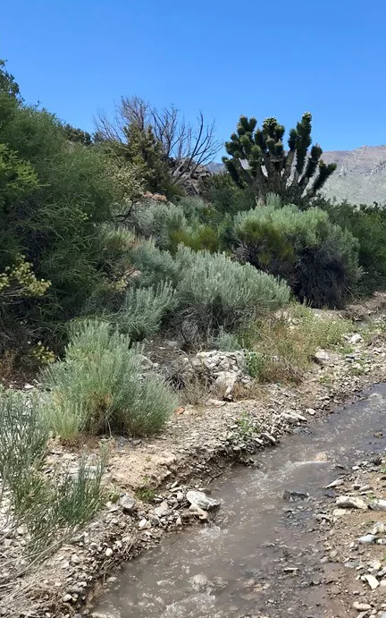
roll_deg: +0.5
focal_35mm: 44
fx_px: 740
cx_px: 337
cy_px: 286
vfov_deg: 45.2
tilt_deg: +1.2
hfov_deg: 28.3
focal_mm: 3.99
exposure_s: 1/1227
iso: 20
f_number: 1.8
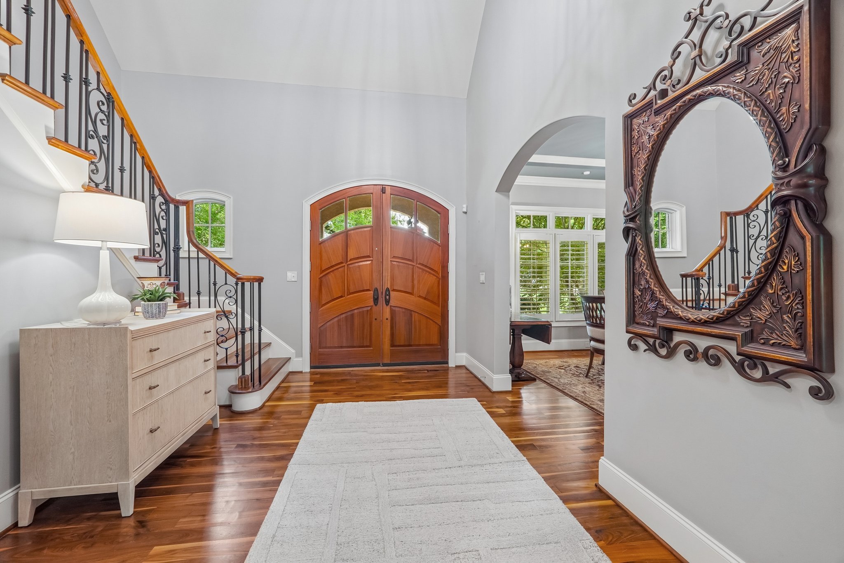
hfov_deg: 100.4
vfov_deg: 77.3
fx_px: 352
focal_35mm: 15
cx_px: 422
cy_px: 282
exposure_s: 1/3.33
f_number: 8
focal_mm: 10
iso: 400
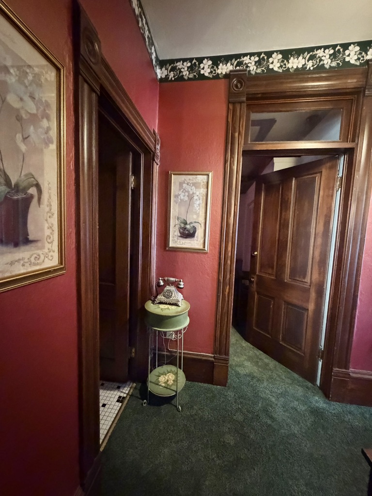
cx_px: 186
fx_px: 201
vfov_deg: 102.1
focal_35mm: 14
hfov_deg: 85.7
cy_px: 248
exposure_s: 1/30
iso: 2000
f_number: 2.2
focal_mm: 2.22
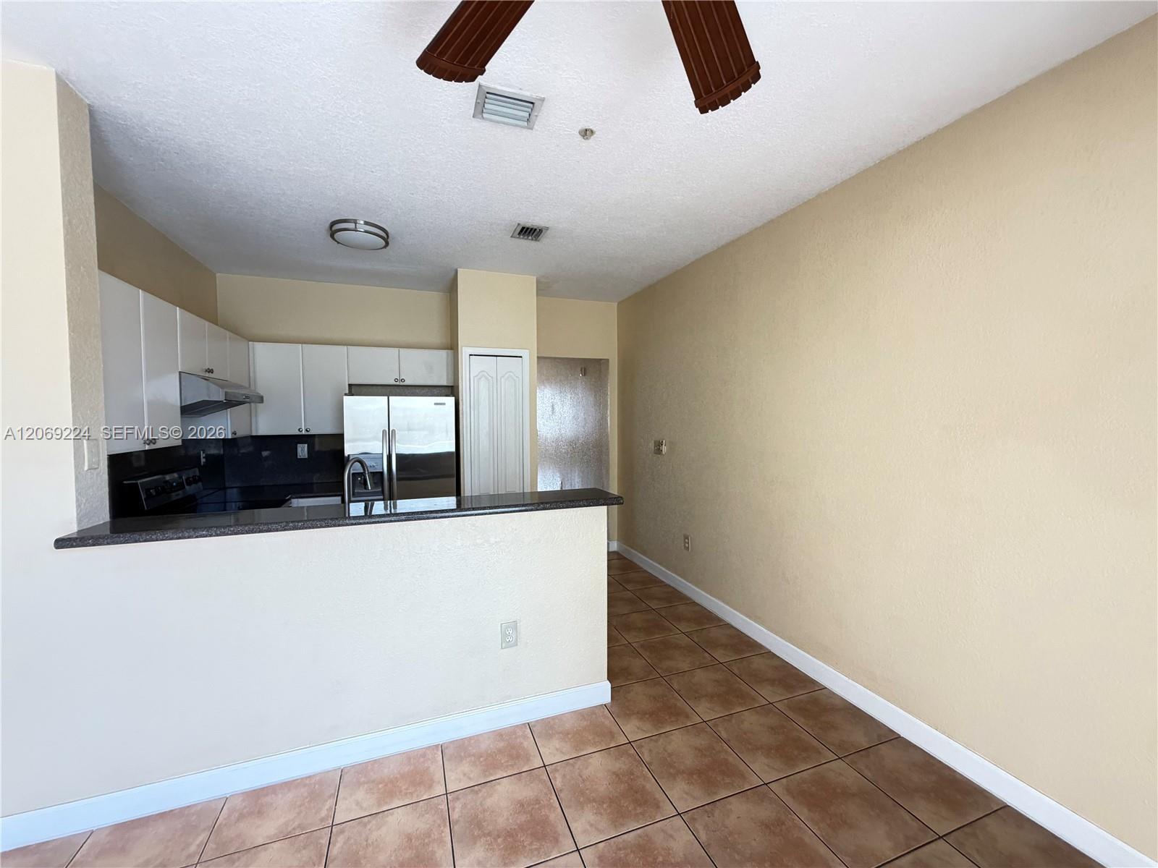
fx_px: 468
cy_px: 434
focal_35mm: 14
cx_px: 579
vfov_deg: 85.7
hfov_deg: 102.1
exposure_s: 1/60
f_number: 2.2
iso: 500
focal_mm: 2.22
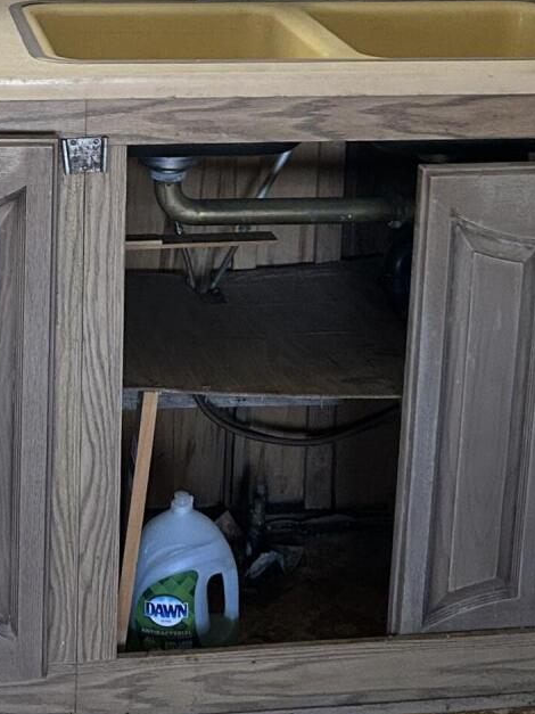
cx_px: 117
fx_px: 1711
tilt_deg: -12.3
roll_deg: -1.8
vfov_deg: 22.6
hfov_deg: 17.6
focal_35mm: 83
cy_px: -7
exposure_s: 1/60
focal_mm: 5.7
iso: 320
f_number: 1.5
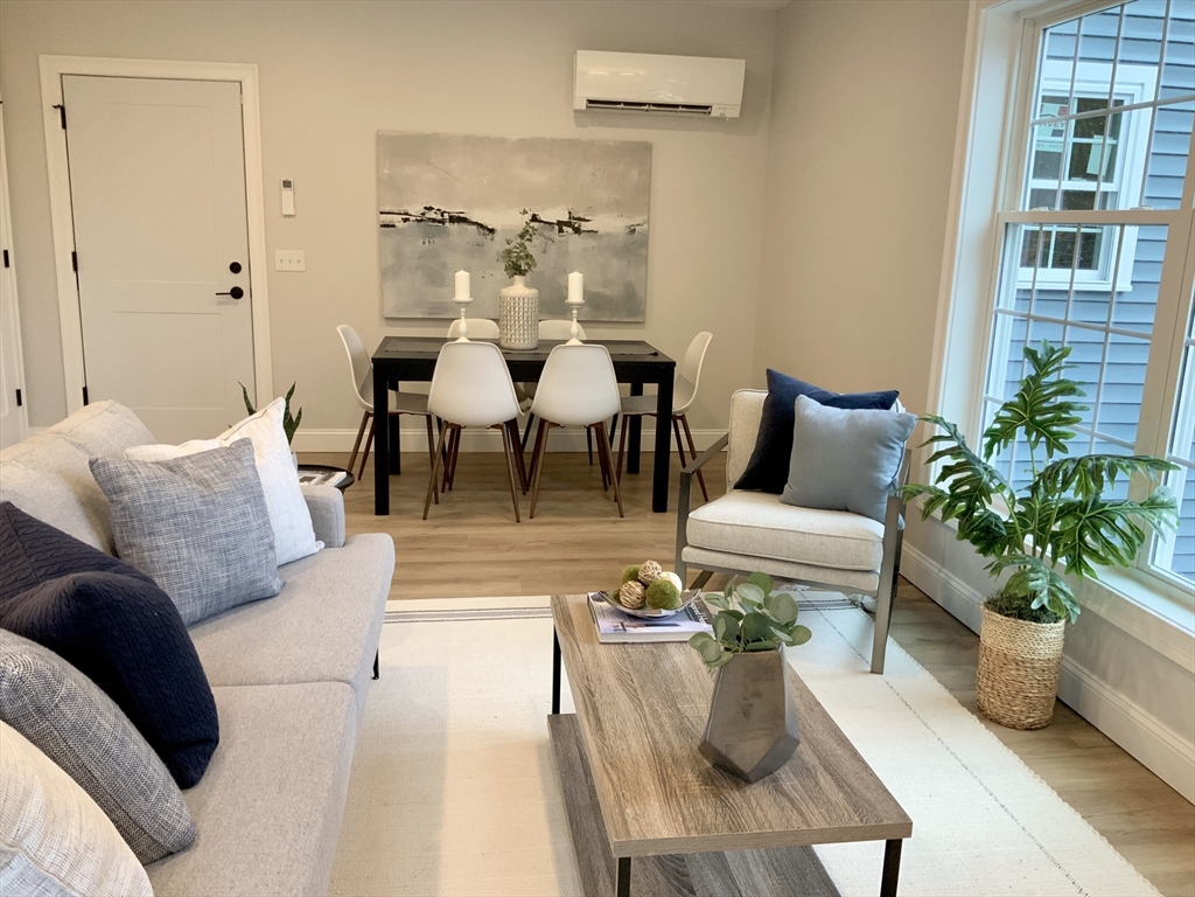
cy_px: 448
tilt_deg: -13.6
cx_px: 598
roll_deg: -1.8
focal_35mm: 29
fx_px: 1001
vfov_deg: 48.2
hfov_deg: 61.7
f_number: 1.8
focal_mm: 3
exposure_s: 1/60
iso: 64
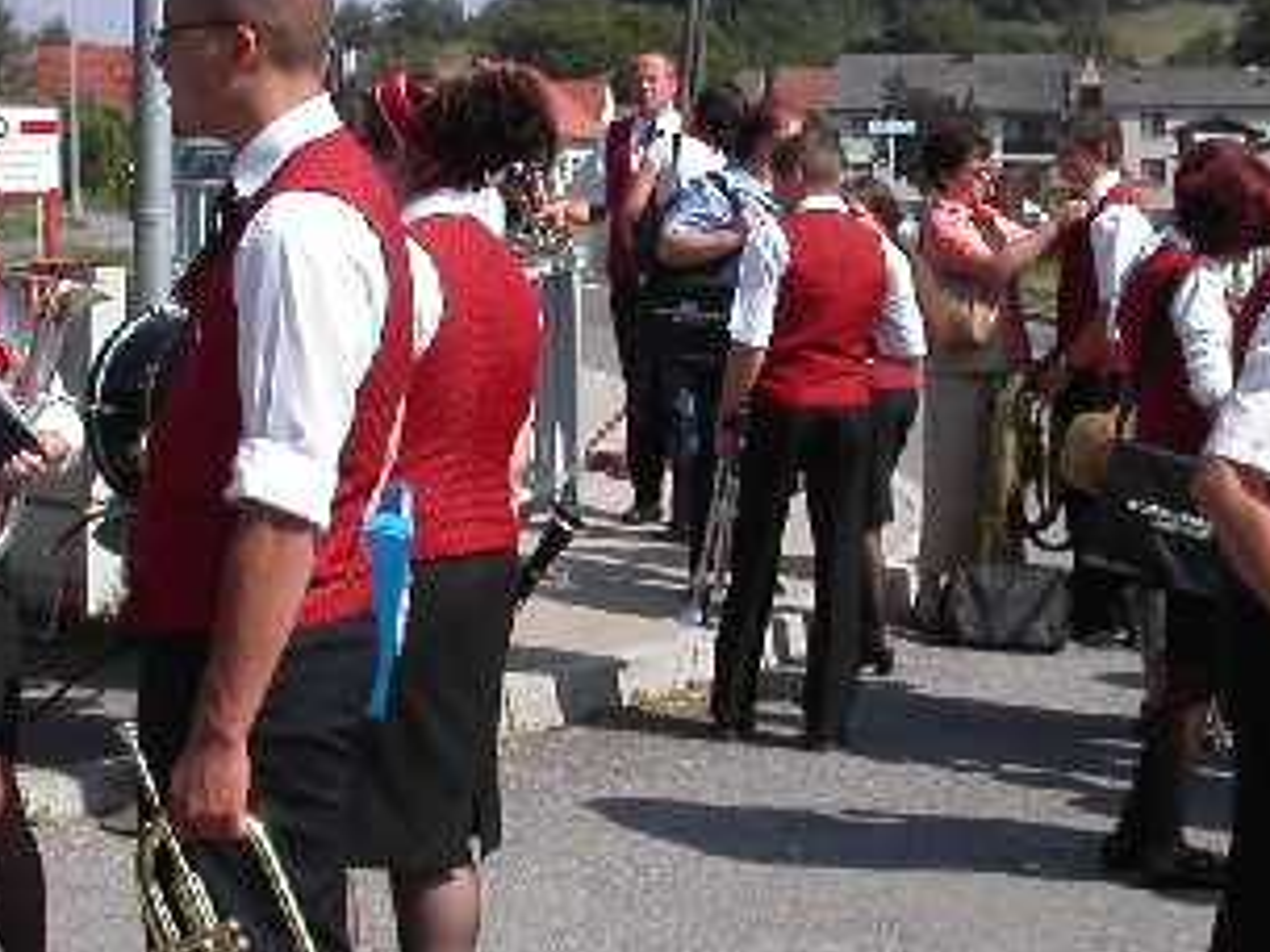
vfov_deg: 18.4
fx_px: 2935
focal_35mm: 80
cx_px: 372
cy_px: 455
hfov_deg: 24.2
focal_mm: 7.8
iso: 100
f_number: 8
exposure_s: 1/350
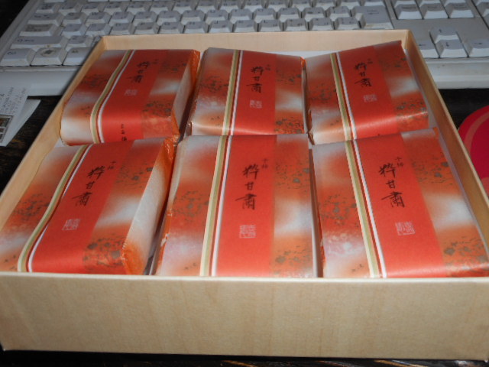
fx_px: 551
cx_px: 244
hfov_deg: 47.9
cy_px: 184
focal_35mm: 39
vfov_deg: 36.8
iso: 80
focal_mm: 6.9
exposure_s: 1/30
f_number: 4.5
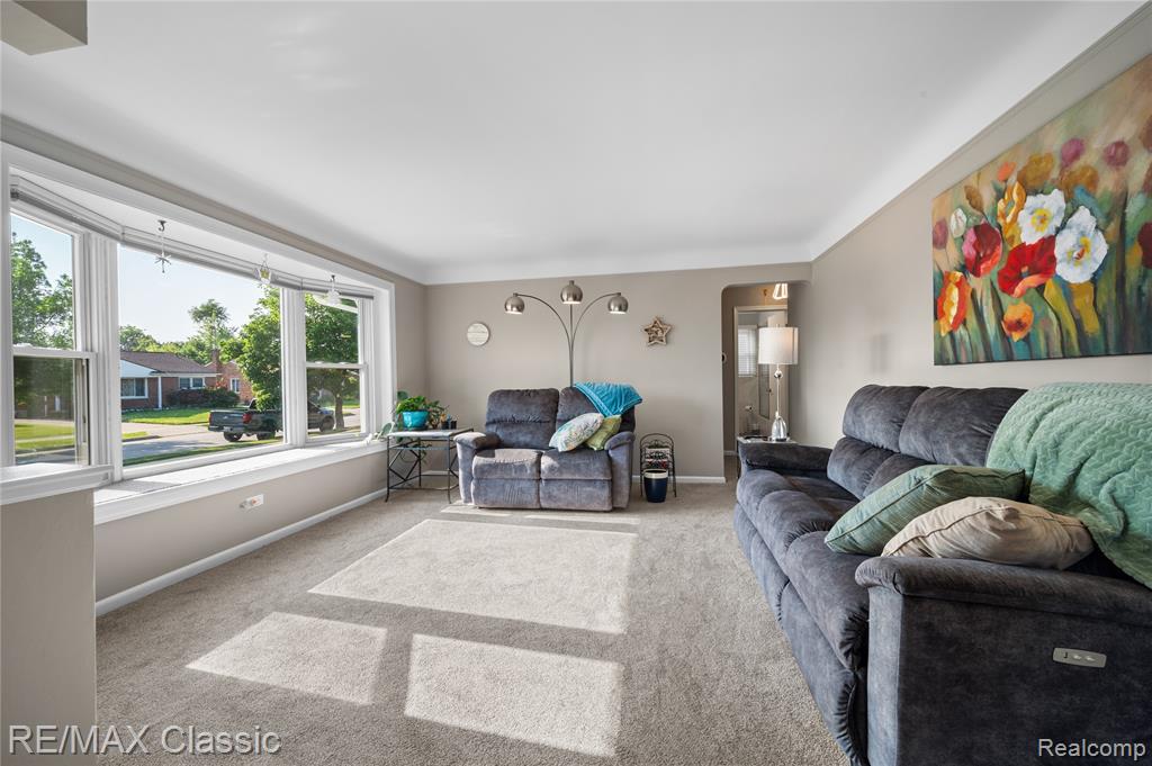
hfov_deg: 104.3
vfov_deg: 81.1
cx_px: 576
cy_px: 383
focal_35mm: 14
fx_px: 448
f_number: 11
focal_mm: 14
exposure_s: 1/5
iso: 100
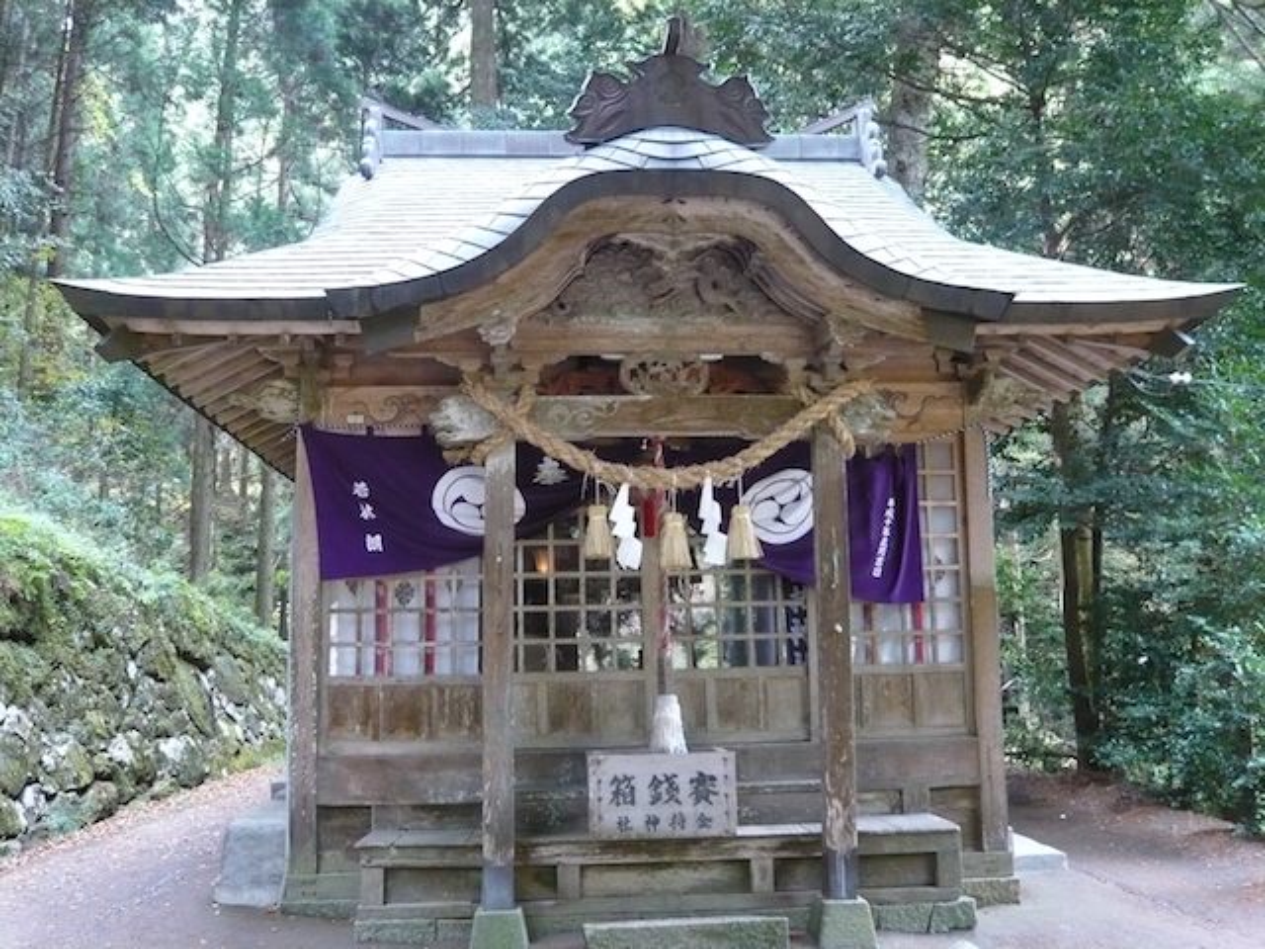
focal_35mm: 32
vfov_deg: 44.2
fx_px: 1169
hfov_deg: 56.8
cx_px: 632
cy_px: 474
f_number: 3
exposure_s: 1/30
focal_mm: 5.2
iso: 400
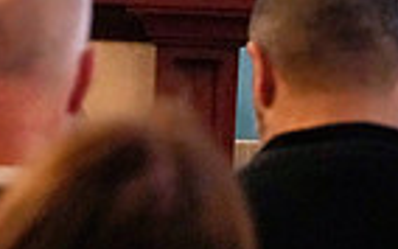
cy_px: -313
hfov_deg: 3.2
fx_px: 7106
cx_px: 39
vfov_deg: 2.0
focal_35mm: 655
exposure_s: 1/80
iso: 8000
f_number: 5.6
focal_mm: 135
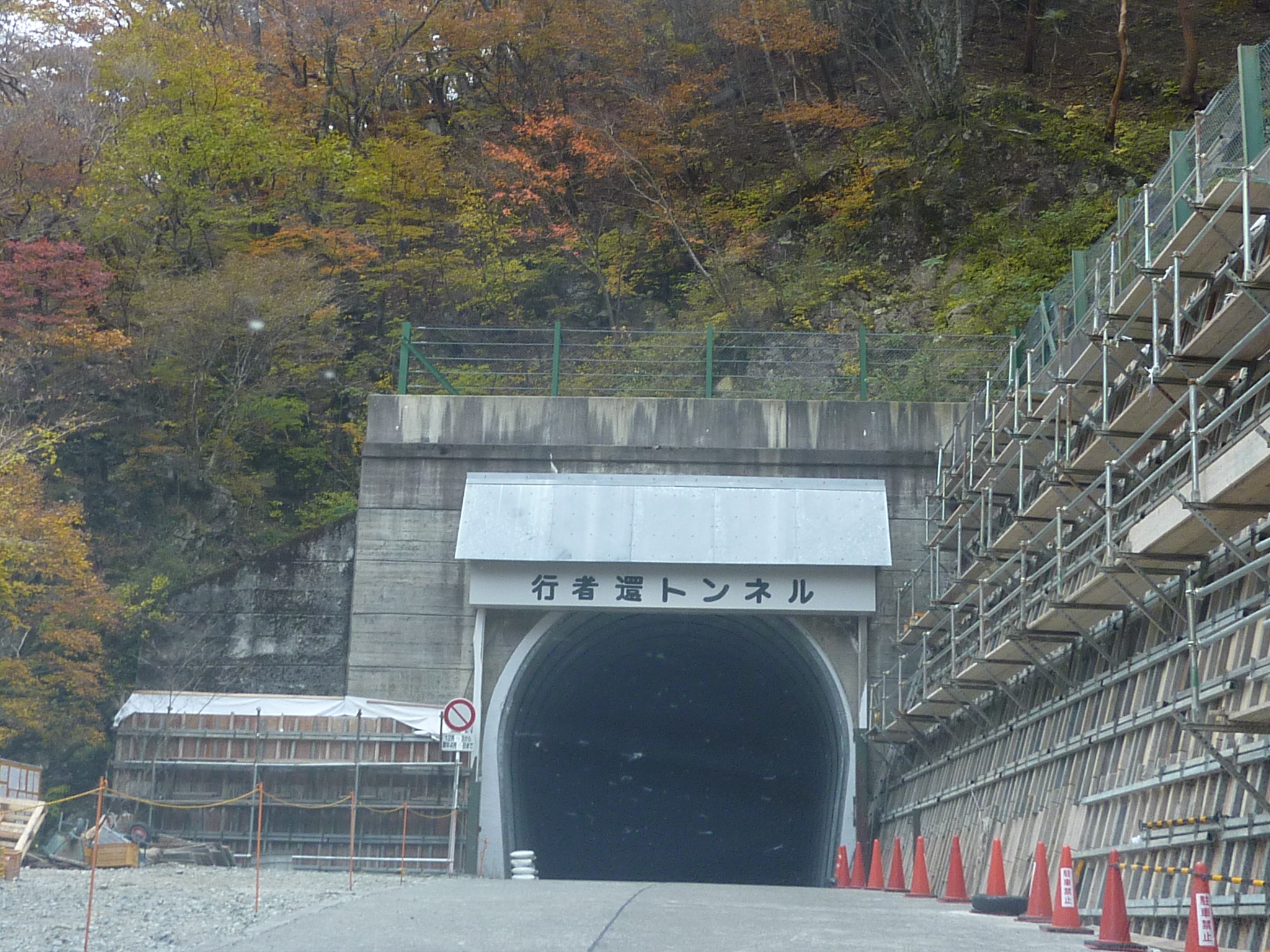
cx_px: 635
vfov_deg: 32.2
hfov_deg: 42.1
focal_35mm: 45
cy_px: 476
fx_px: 1651
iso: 100
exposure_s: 1/30
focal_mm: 4.1
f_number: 3.3
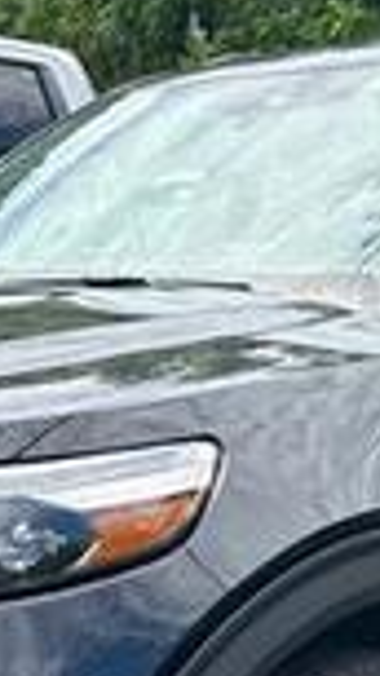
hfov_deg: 14.0
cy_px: 623
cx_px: 239
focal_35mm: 86
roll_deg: +1.8
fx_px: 1541
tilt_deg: -11.9
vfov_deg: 24.0
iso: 100
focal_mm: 6.76
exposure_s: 1/2525
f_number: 1.78
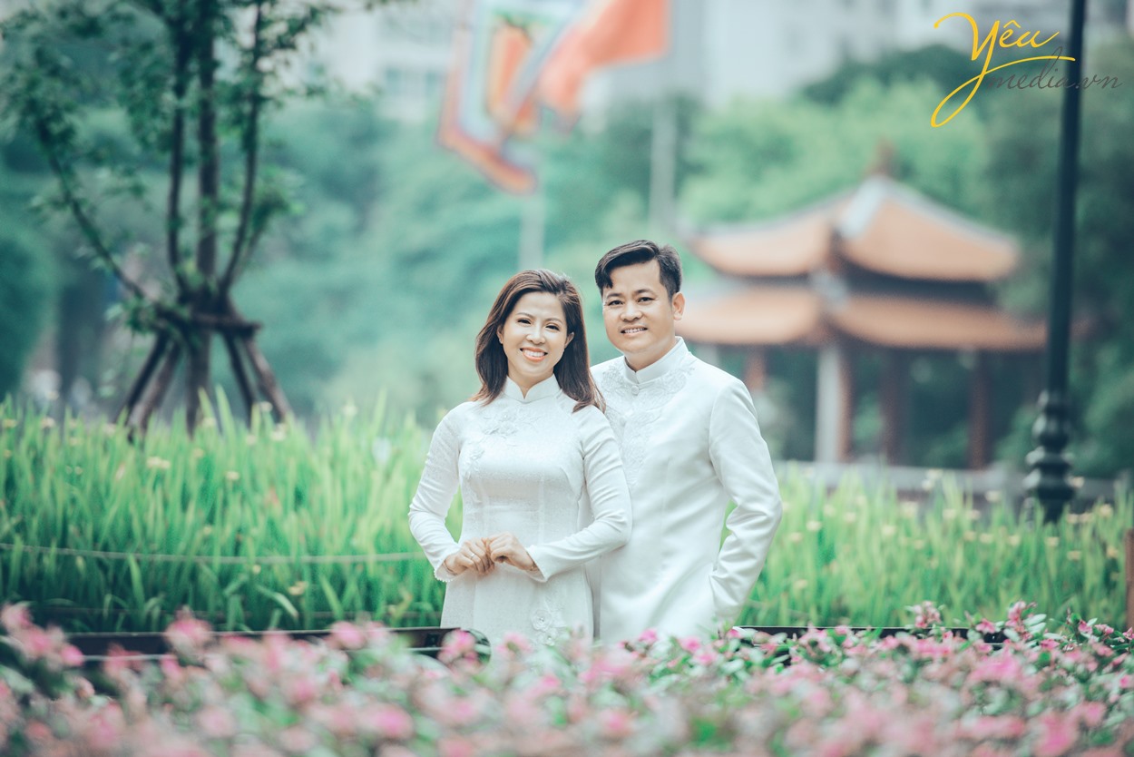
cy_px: 378
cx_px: 567
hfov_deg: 10.3
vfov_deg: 6.9
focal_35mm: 200
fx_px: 6301
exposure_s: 1/2000
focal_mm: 200
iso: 200
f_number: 2.8
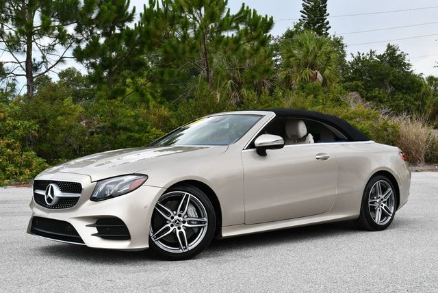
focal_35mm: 52
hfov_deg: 38.2
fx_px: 633
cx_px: 219
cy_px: 146
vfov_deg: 26.0
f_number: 8
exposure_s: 1/250
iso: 140
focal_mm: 26
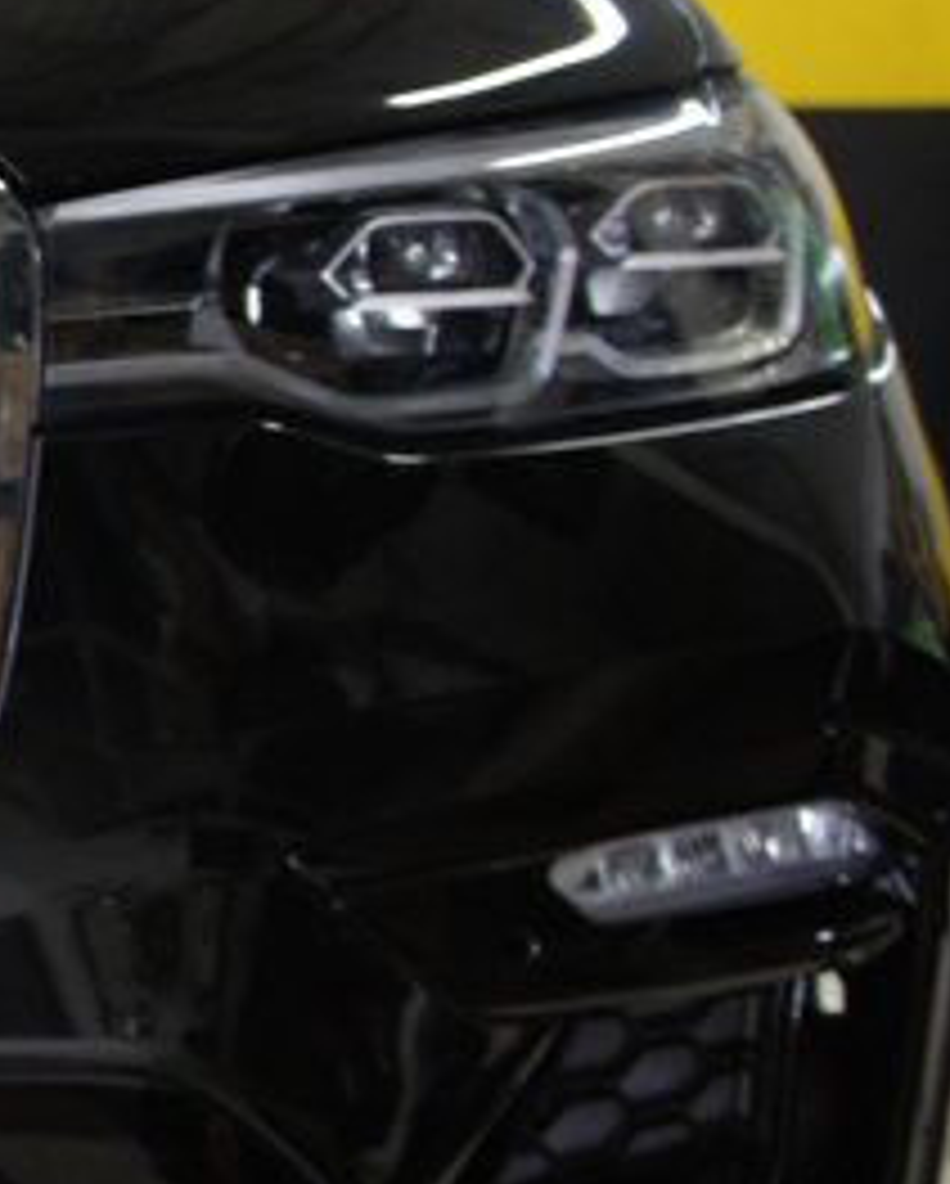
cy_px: 642
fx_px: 4028
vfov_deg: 16.7
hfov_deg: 11.5
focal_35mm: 115
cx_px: -1202
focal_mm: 21
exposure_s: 1/40
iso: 320
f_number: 4
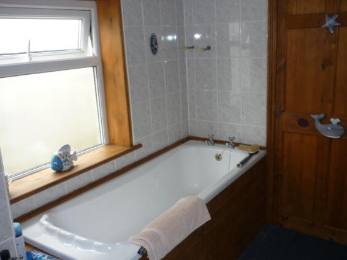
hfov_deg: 54.0
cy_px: 131
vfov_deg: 41.8
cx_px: 174
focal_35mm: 34
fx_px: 341
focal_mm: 5.5
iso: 100
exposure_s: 1/30
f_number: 2.8
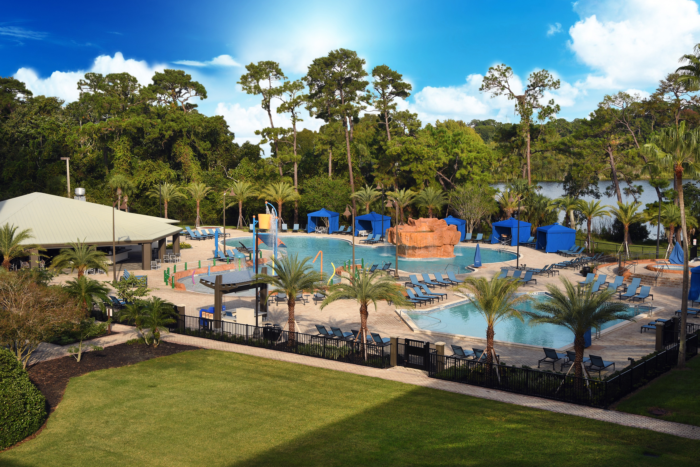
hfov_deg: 38.9
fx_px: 992
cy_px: 234
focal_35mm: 51
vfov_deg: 26.5
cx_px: 350
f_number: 8
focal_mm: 34
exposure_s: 1/250
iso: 125
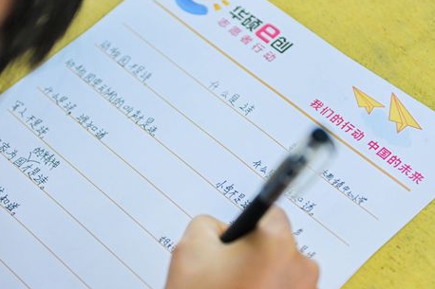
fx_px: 1329
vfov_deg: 12.4
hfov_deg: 18.6
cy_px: 146
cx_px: 166
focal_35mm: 110
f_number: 2.8
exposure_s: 1/320
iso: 800
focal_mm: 56
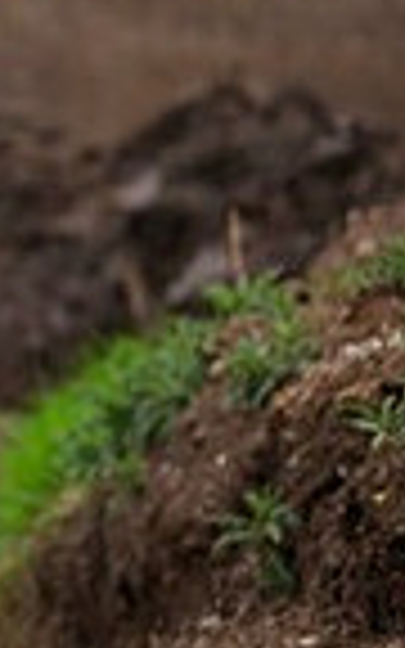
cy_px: 83
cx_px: -868
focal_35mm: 514
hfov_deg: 2.5
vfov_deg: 4.1
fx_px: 9077
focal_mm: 125
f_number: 3.2
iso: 110
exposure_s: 1/1000
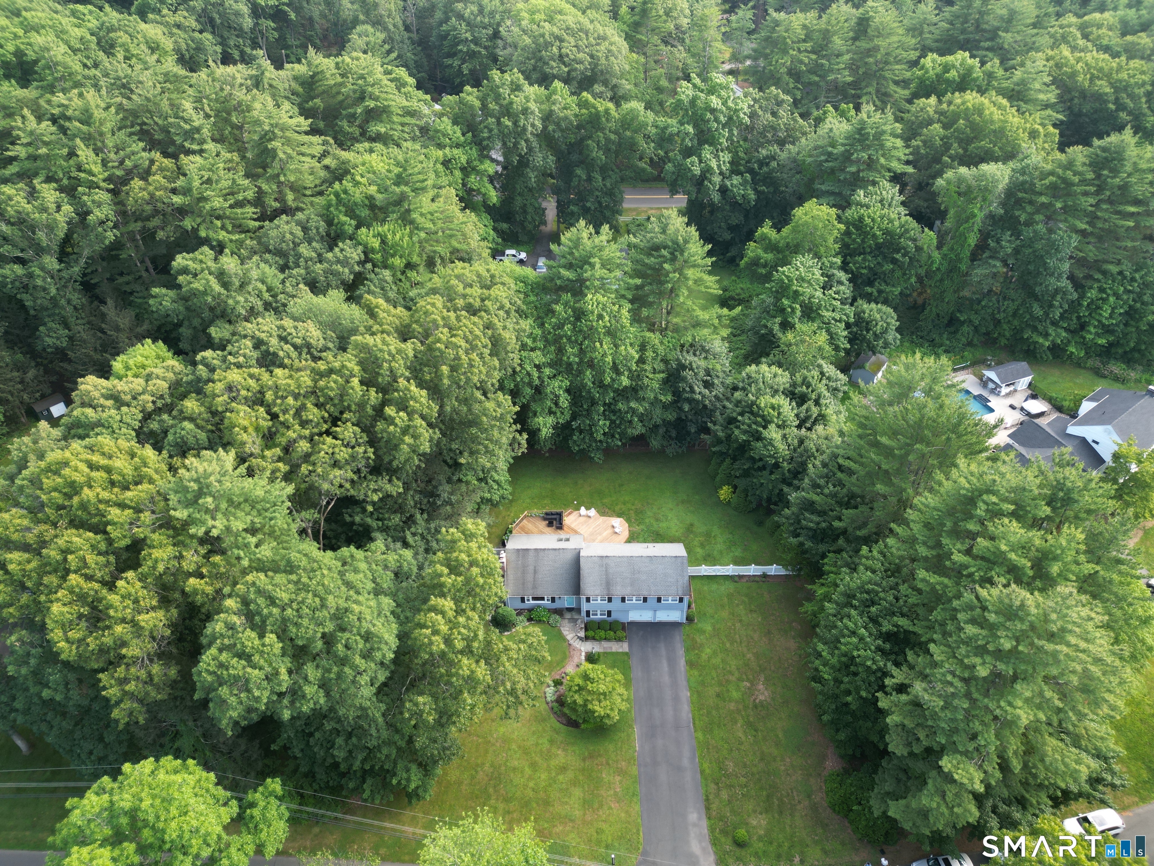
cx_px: 577
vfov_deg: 56.8
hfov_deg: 71.6
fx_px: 800
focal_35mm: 24
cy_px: 433
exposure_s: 1/180
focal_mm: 6.72
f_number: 1.7
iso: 100
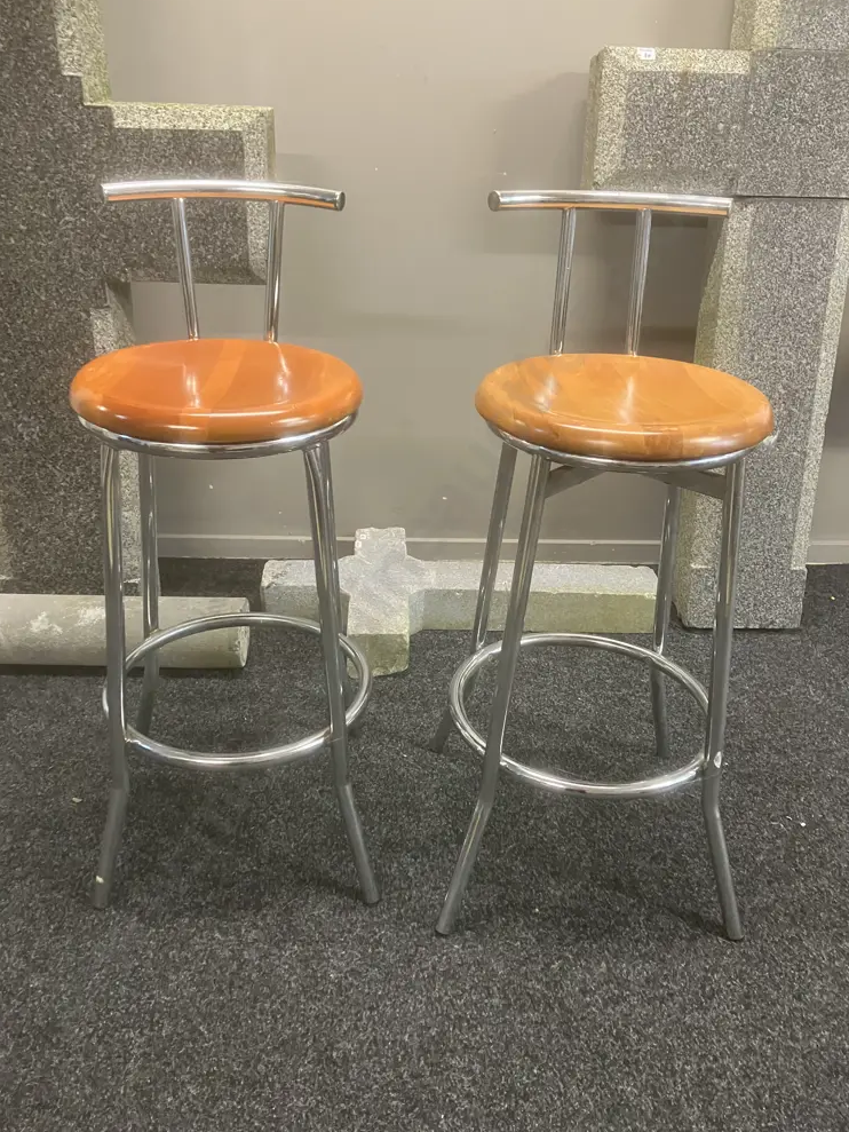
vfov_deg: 61.6
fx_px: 948
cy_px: 551
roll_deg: -1.5
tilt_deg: -23.8
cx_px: 415
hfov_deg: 48.2
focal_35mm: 29
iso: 320
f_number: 1.8
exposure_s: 1/33
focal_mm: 3.99
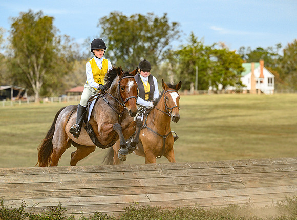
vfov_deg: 9.0
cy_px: 119
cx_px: 140
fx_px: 1400
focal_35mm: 164
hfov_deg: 12.1
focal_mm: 120
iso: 400
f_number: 3.5
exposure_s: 1/1000
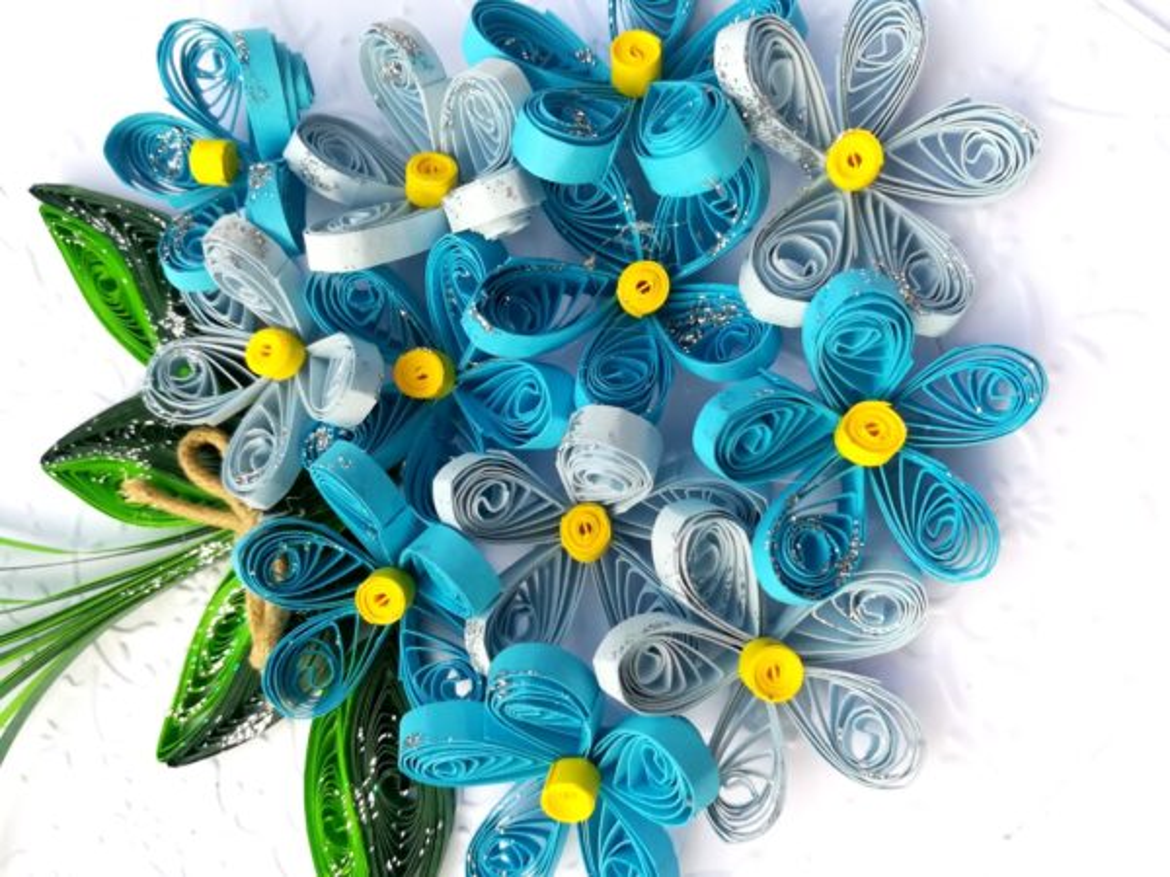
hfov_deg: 67.3
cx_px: 585
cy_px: 438
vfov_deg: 53.1
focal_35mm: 26
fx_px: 879
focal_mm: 3.83
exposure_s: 1/223
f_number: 2.2
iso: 50
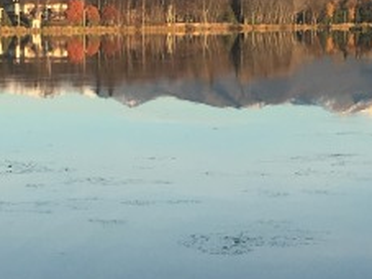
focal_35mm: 131
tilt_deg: -7.6
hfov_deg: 15.0
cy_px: 248
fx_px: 1407
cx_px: 103
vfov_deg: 11.2
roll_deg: +0.6
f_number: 2.2
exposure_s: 1/657
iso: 25
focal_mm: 4.15
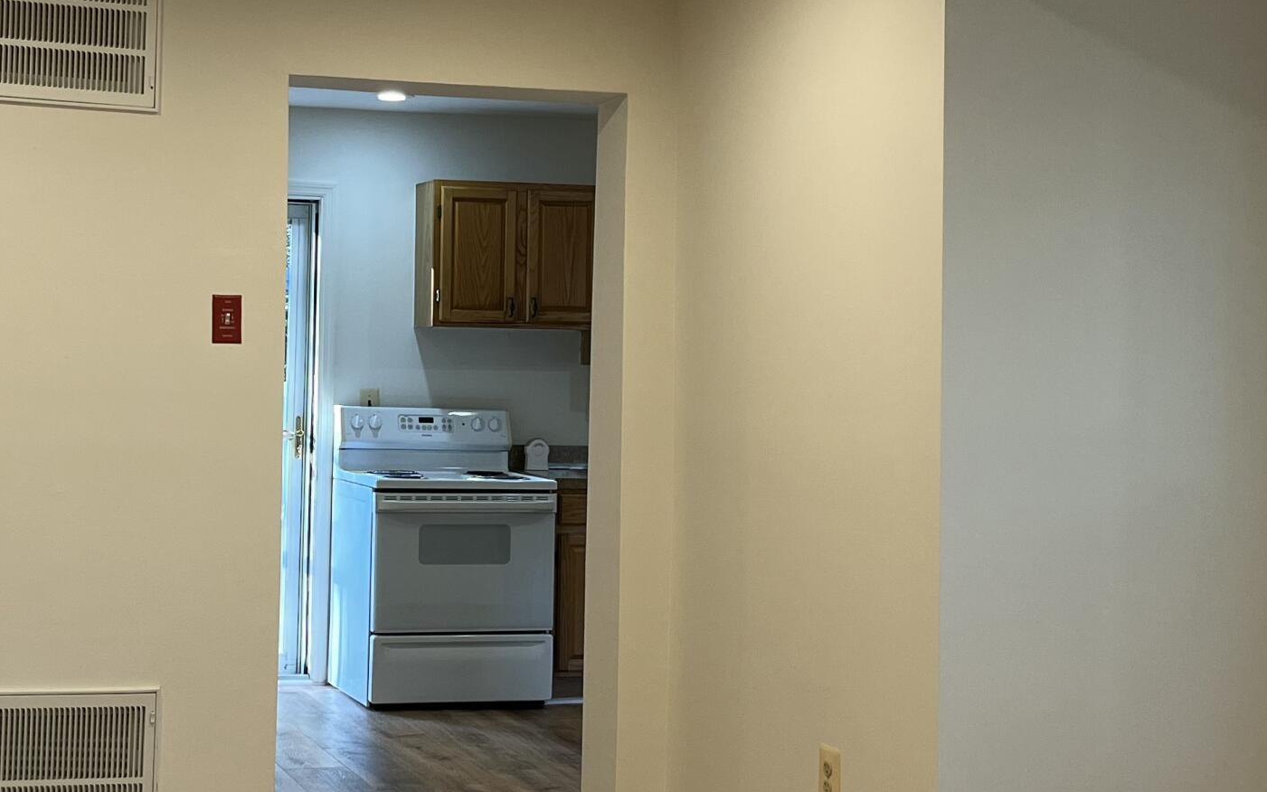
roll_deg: -0.5
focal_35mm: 59
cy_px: 350
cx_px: 343
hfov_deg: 33.9
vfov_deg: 22.0
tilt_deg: -0.6
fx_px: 2038
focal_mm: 5.1
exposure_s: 1/120
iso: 100
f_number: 1.6
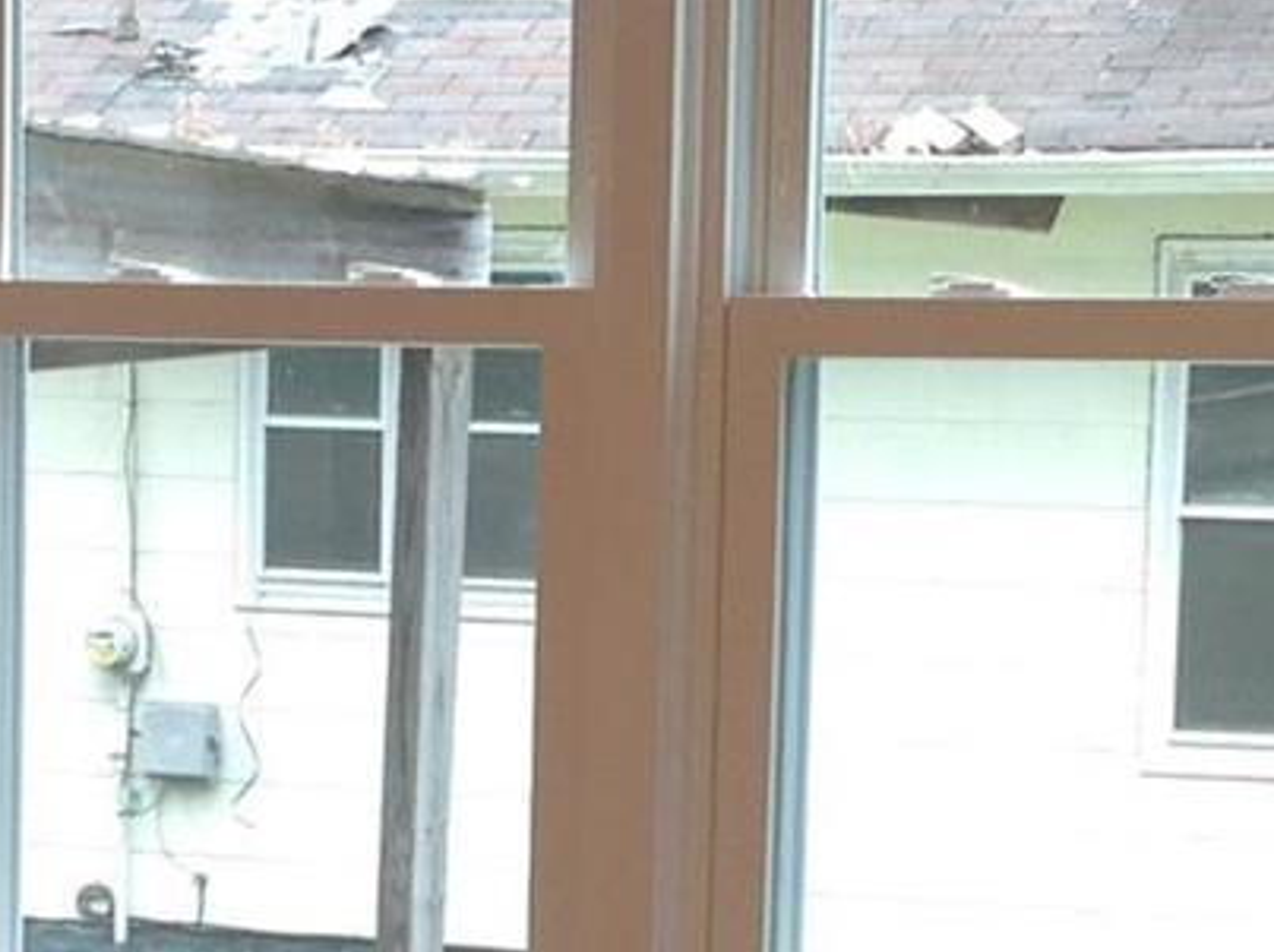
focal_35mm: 139
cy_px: 971
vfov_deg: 10.5
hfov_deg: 14.2
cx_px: 771
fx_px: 5108
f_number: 2.4
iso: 64
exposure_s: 1/60
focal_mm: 4.28
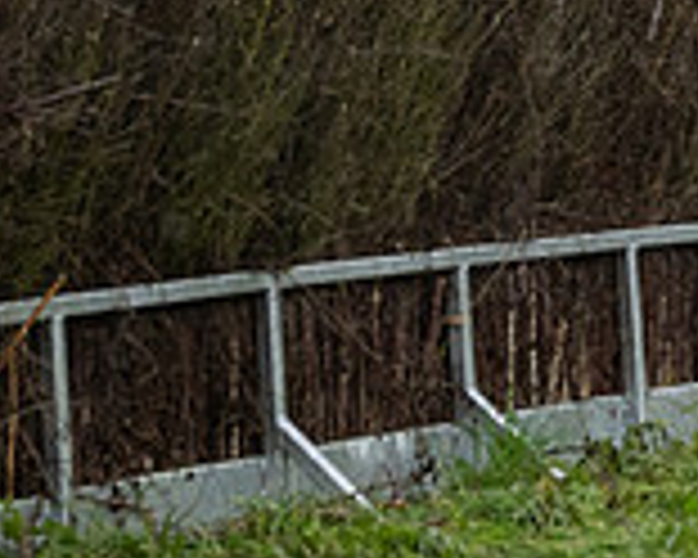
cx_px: 1106
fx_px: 6982
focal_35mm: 338
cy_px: -40
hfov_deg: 5.7
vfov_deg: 4.6
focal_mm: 70
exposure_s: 1/1250
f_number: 4
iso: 800
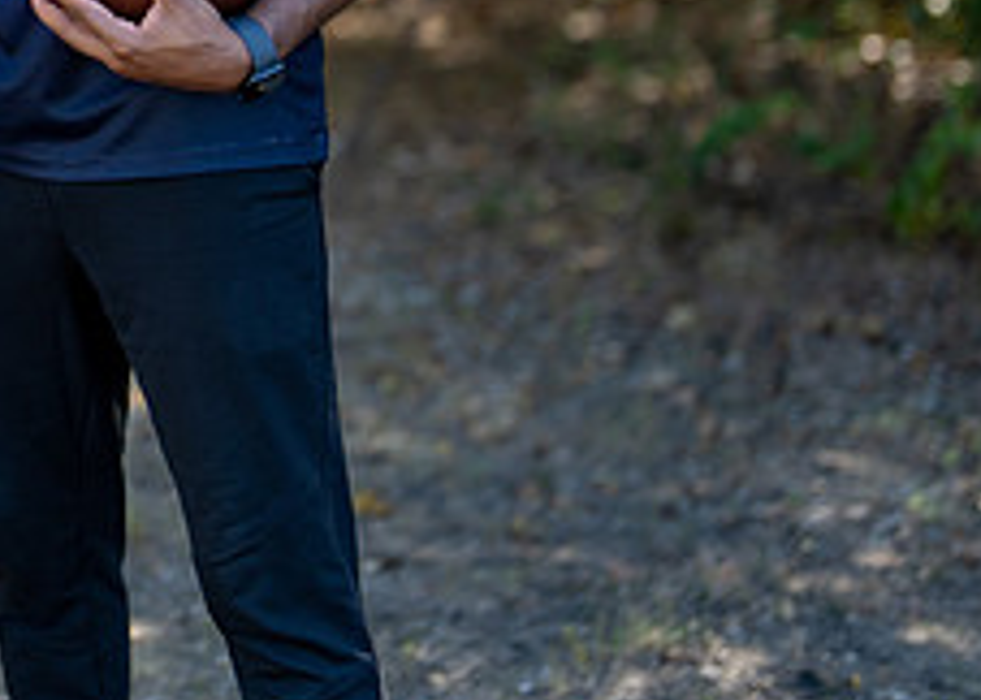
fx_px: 3732
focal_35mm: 134
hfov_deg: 14.7
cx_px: -30
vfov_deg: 10.6
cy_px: -104
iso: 100
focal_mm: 50
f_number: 1.2
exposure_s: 1/1600
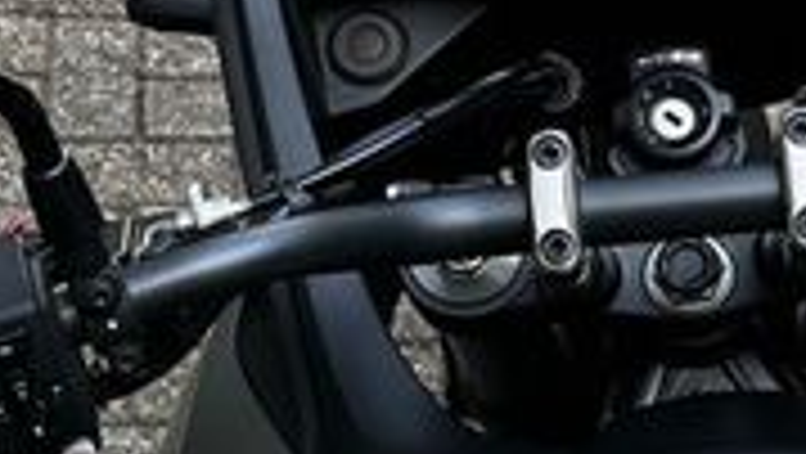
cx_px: 702
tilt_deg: -44.2
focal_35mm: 101
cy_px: 324
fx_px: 2160
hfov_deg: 20.8
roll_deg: -11.7
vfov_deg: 12.0
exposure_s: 1/126
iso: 32
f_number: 1.6
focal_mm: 5.1
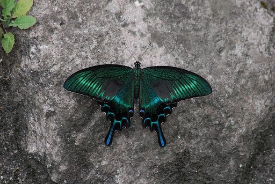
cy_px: 92
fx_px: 3442
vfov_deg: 3.1
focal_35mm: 450
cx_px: 138
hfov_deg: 4.6
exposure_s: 1/125
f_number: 9
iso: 400
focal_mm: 300
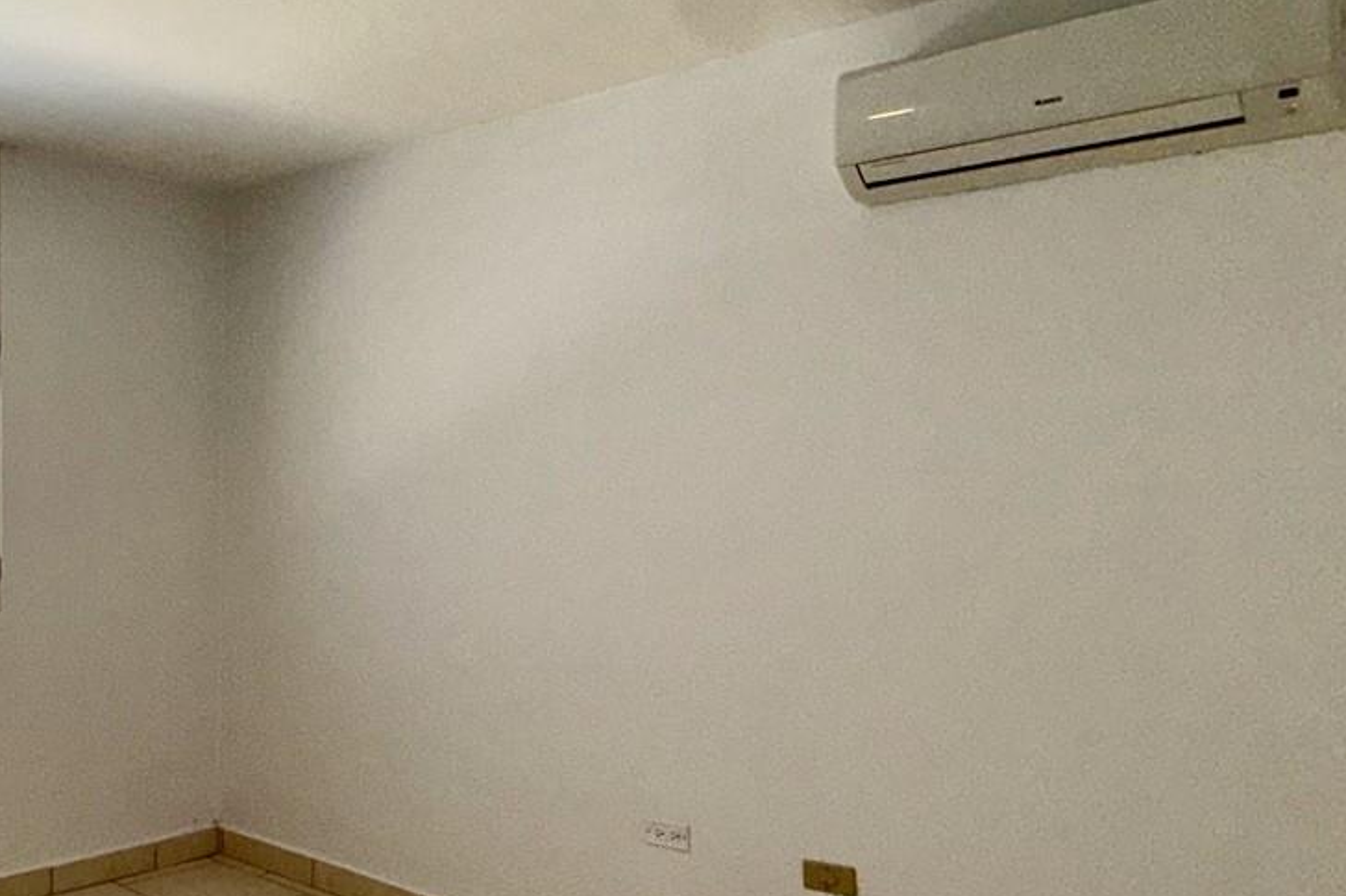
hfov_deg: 51.7
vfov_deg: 40.8
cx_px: 133
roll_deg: -0.6
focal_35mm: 32
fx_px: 1196
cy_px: 567
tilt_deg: -3.5
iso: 16
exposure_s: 1/122
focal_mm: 2.22
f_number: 2.2
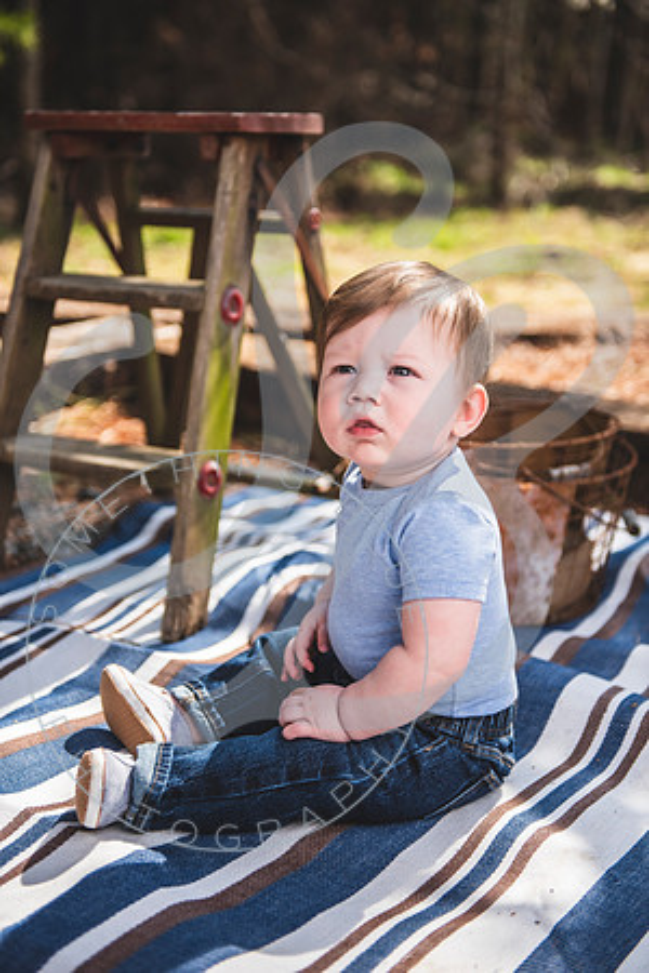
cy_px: 486
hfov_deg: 26.0
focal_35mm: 52
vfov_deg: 38.2
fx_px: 1406
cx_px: 324
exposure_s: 1/1000
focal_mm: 52
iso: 100
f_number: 2.8
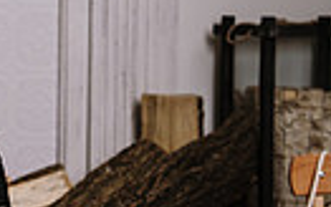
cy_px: 49
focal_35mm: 159
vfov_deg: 8.2
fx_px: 1435
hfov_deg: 12.2
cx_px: -250
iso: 64
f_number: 4
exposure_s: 1/160
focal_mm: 35
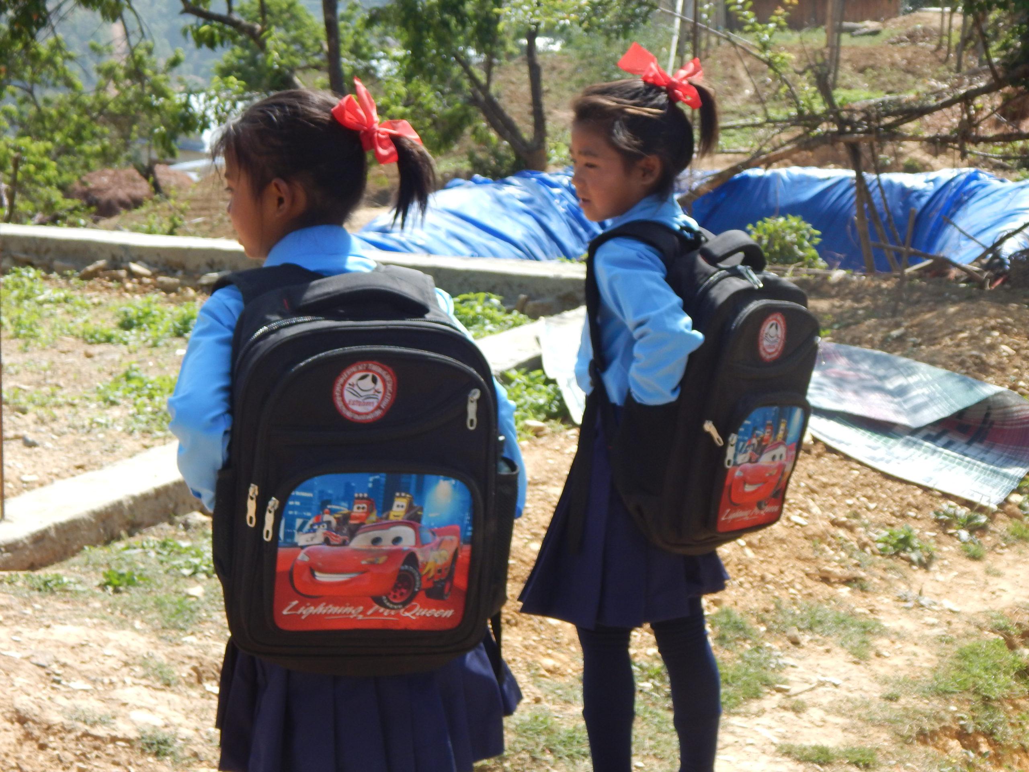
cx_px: 514
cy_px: 386
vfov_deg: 21.3
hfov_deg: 28.2
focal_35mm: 69
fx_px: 2051
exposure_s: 1/400
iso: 125
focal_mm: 12.3
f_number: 4.1
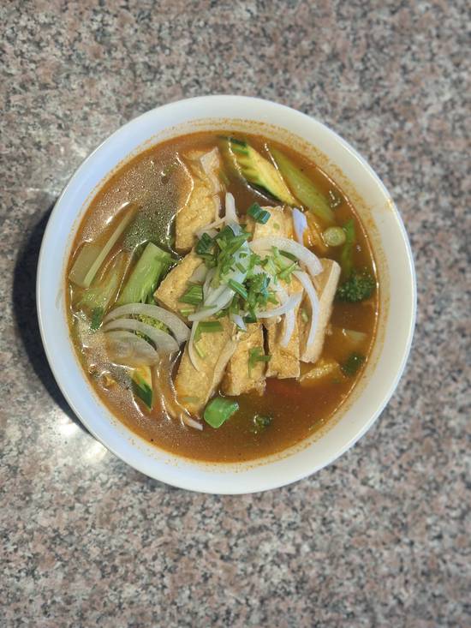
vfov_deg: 39.7
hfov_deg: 30.3
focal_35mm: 48
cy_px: 314
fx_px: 871
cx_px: 236
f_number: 1.78
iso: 80
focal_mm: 6.86
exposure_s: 1/214
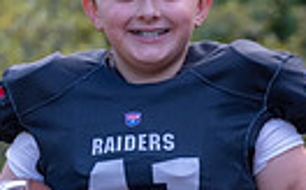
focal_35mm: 565
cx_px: 290
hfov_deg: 3.7
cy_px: 258
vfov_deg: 2.3
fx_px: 4704
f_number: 2.8
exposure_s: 1/320
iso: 500
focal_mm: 126
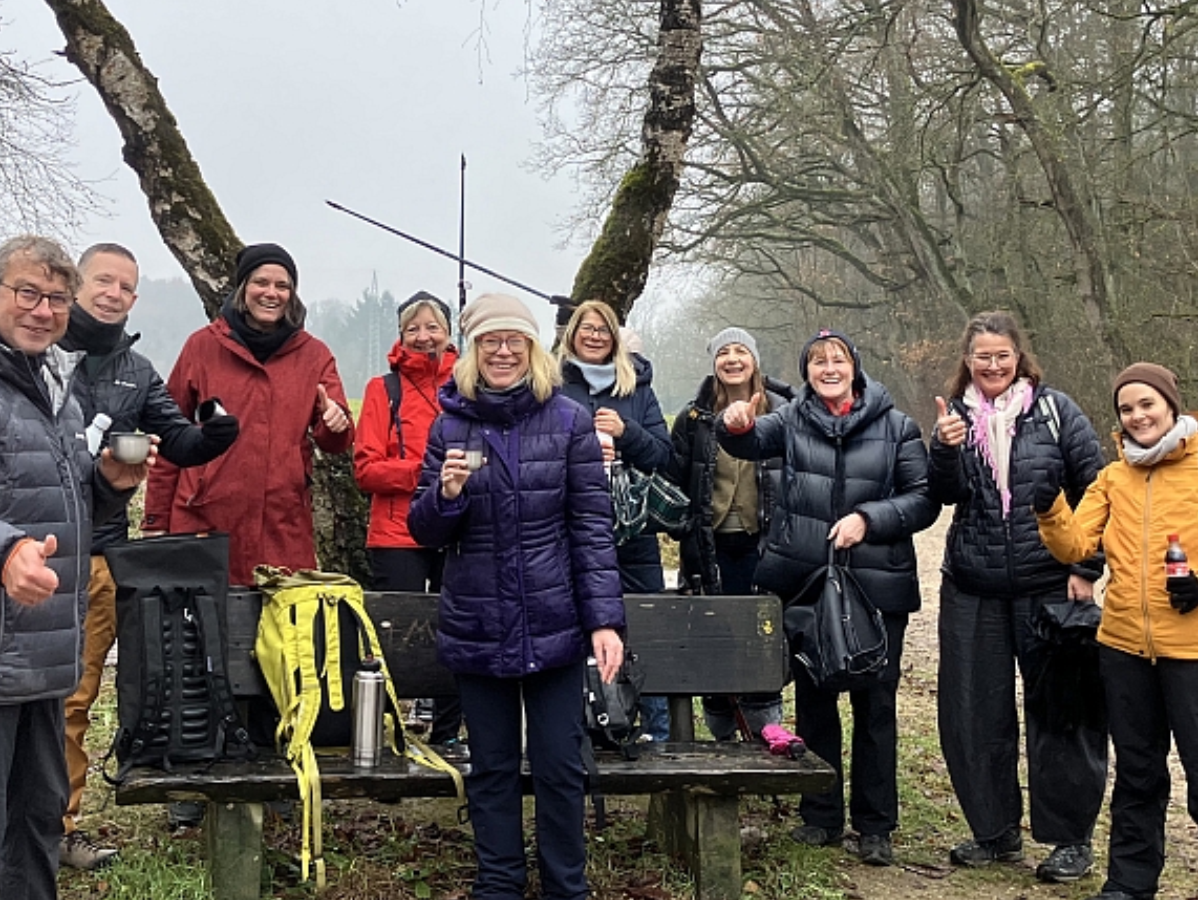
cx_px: 531
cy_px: 388
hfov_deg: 38.8
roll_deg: -1.0
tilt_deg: +0.1
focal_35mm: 49
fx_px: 1697
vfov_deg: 29.7
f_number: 1.8
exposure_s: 1/121
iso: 32
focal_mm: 3.99
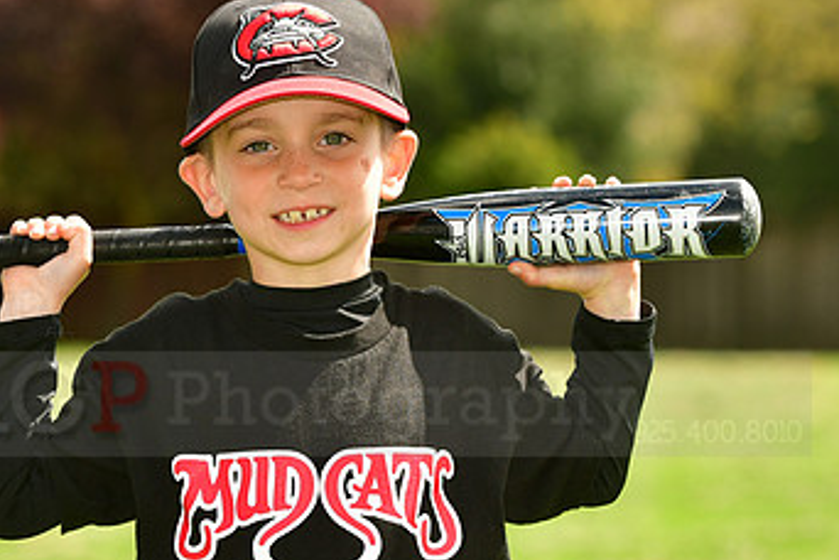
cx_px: 336
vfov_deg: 4.5
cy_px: 384
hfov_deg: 6.8
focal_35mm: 305
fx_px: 7108
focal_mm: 120
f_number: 5
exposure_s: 1/640
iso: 200
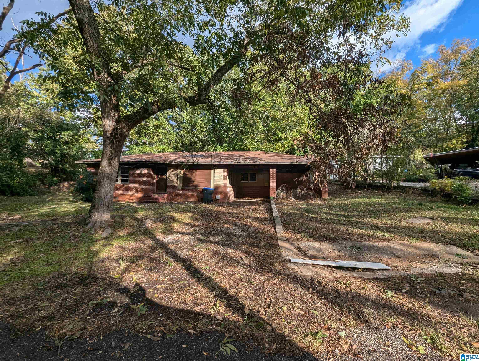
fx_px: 180
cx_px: 240
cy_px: 180
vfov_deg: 90.1
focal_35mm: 13
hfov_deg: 106.1
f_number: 2.2
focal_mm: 1.95
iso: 41
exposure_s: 1/653
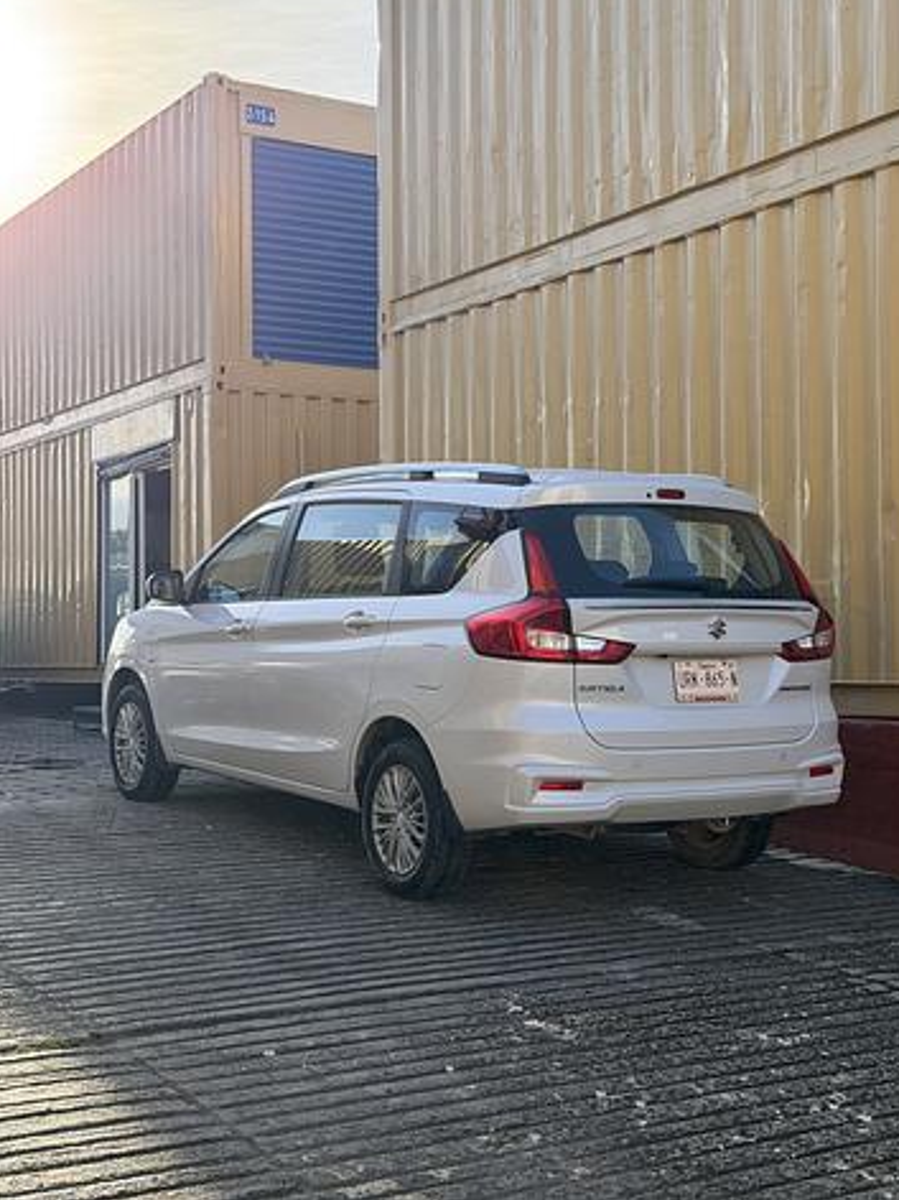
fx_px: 1767
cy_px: 566
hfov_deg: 28.5
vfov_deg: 37.5
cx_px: 472
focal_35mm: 51
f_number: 1.78
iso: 100
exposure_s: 1/2146
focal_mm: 6.76
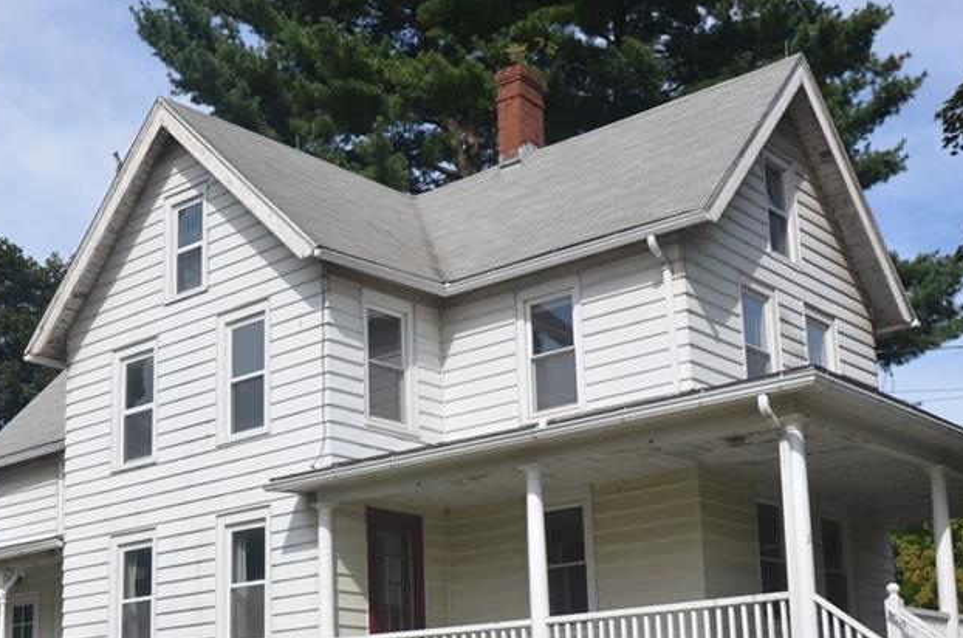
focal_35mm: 52
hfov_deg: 38.2
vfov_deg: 25.6
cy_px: 496
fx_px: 1383
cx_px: 376
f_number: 7.1
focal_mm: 21
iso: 400
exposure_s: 1/1600
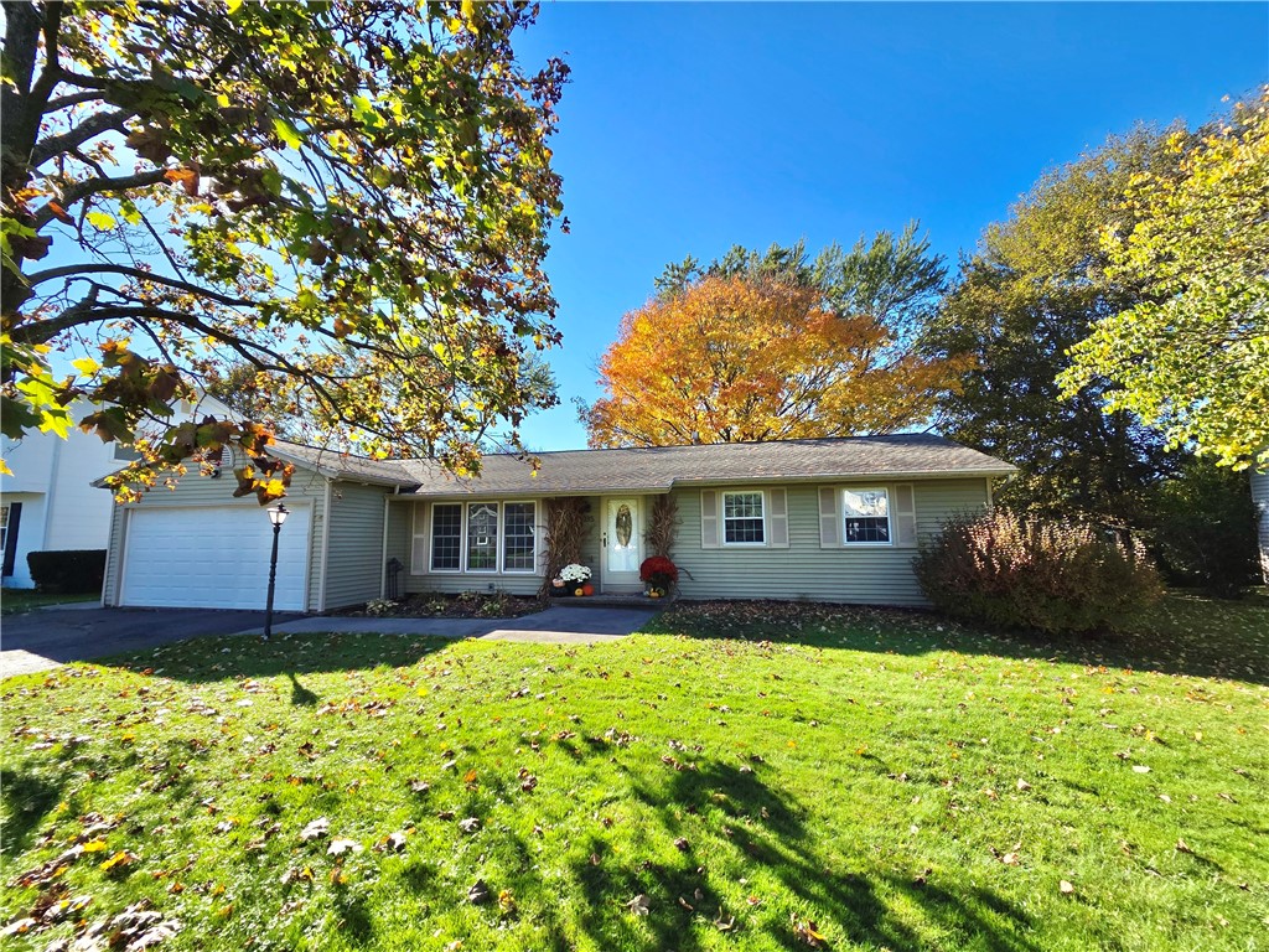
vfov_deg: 89.9
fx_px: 477
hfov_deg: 106.2
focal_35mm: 13
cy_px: 476
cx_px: 634
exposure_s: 1/1078
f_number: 2.2
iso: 50
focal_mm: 2.2
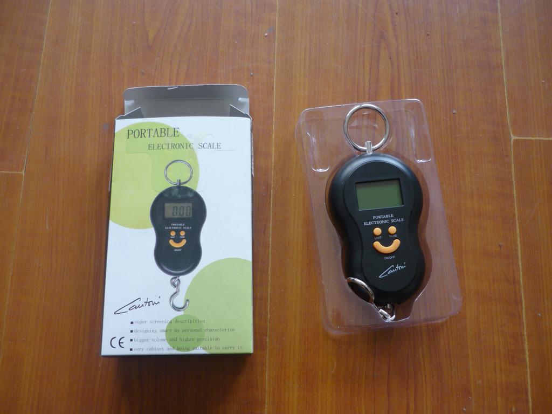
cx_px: 276
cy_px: 207
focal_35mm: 33
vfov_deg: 42.9
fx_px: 526
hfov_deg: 55.4
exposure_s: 1/30
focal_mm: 5.5
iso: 100
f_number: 2.8
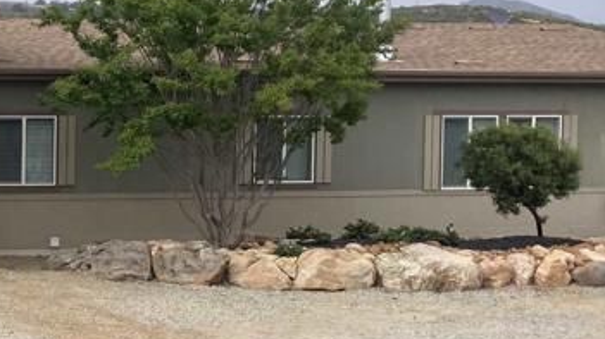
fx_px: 1427
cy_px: 170
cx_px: -138
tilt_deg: -3.9
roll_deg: +0.1
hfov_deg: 22.0
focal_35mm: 89
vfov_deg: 13.6
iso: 20
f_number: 1.8
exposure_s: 1/1621
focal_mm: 3.99
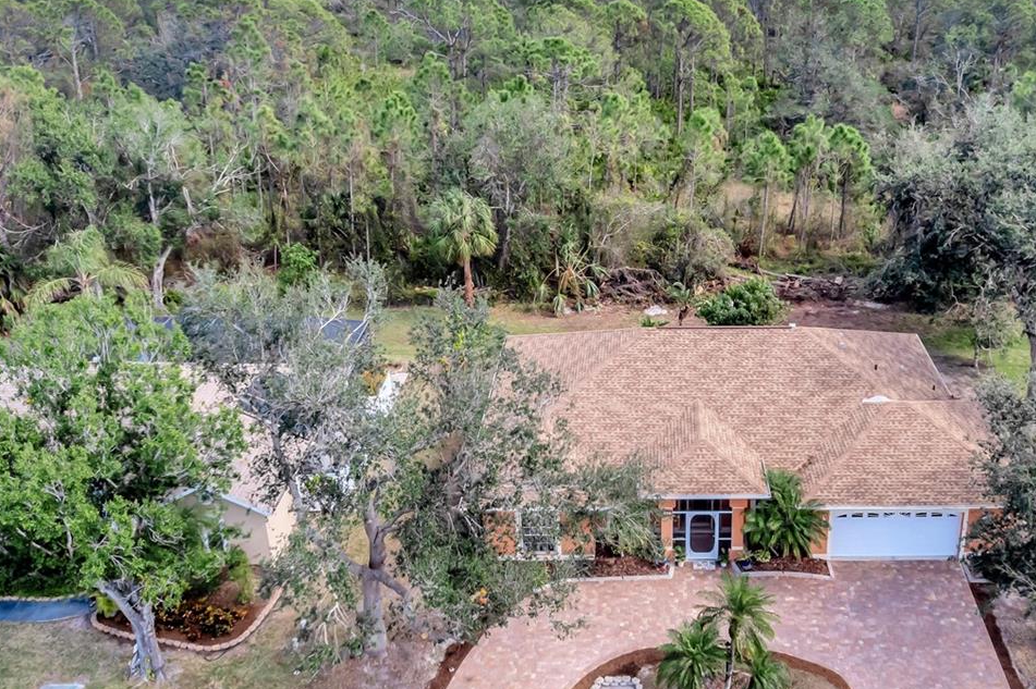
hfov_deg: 51.5
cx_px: 637
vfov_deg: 35.9
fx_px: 1064
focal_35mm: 37
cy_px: 307
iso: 140
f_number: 2.8
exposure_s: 1/640
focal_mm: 8.38
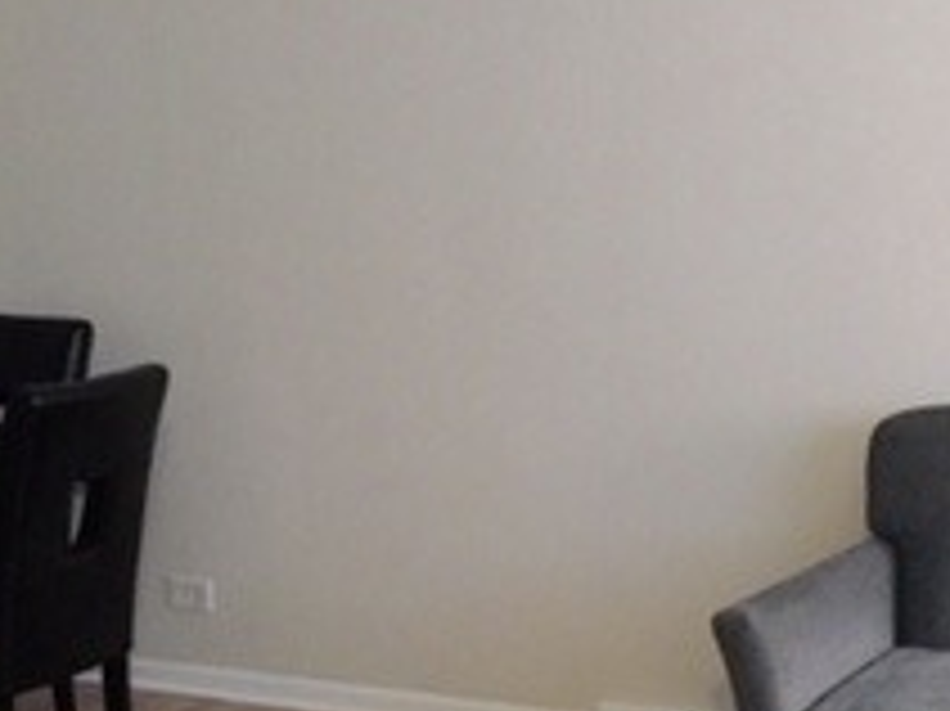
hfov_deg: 22.2
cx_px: 572
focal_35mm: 88
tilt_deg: -8.5
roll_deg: +0.0
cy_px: 490
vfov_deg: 16.7
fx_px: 2414
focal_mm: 4.15
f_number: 2.2
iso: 125
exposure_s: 1/10
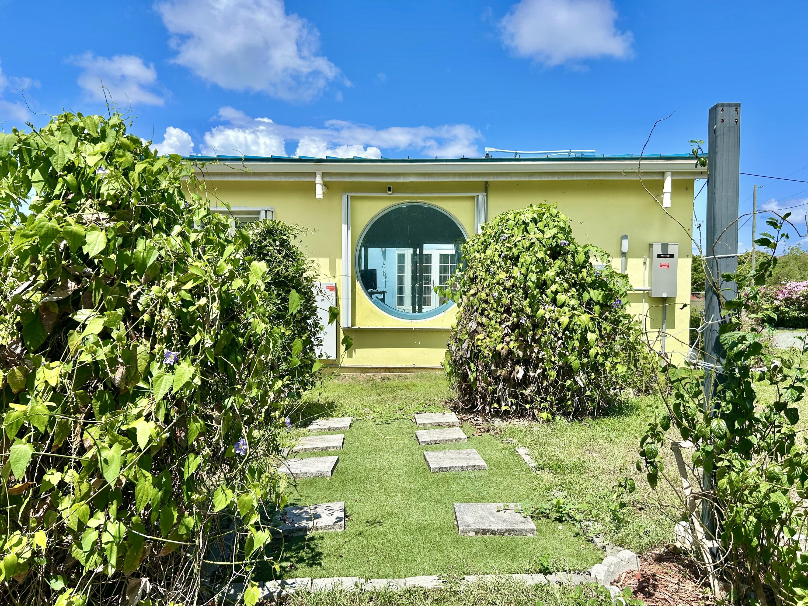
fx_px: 607
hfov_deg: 67.3
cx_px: 404
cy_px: 303
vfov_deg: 53.1
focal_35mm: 26
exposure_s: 1/4115
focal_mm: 5.7
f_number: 1.5
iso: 50
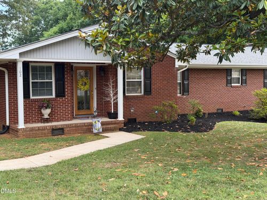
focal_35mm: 48
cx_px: 134
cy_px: 100
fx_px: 370
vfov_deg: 30.3
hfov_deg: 39.7
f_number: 1.78
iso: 50
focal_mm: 6.76
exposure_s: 1/185
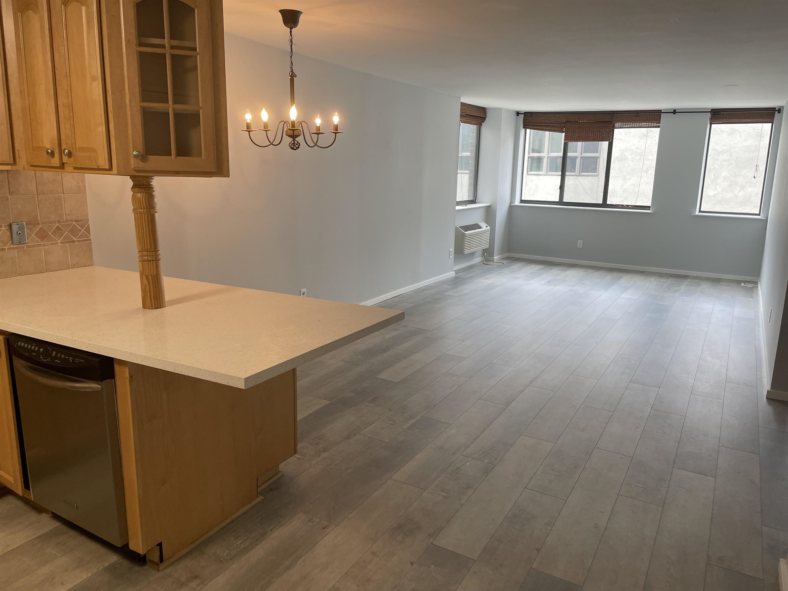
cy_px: 296
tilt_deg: -11.9
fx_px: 592
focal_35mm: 26
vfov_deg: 53.1
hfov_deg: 67.3
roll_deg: -1.5
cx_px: 394
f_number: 1.6
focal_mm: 4.2
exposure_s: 1/120
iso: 80
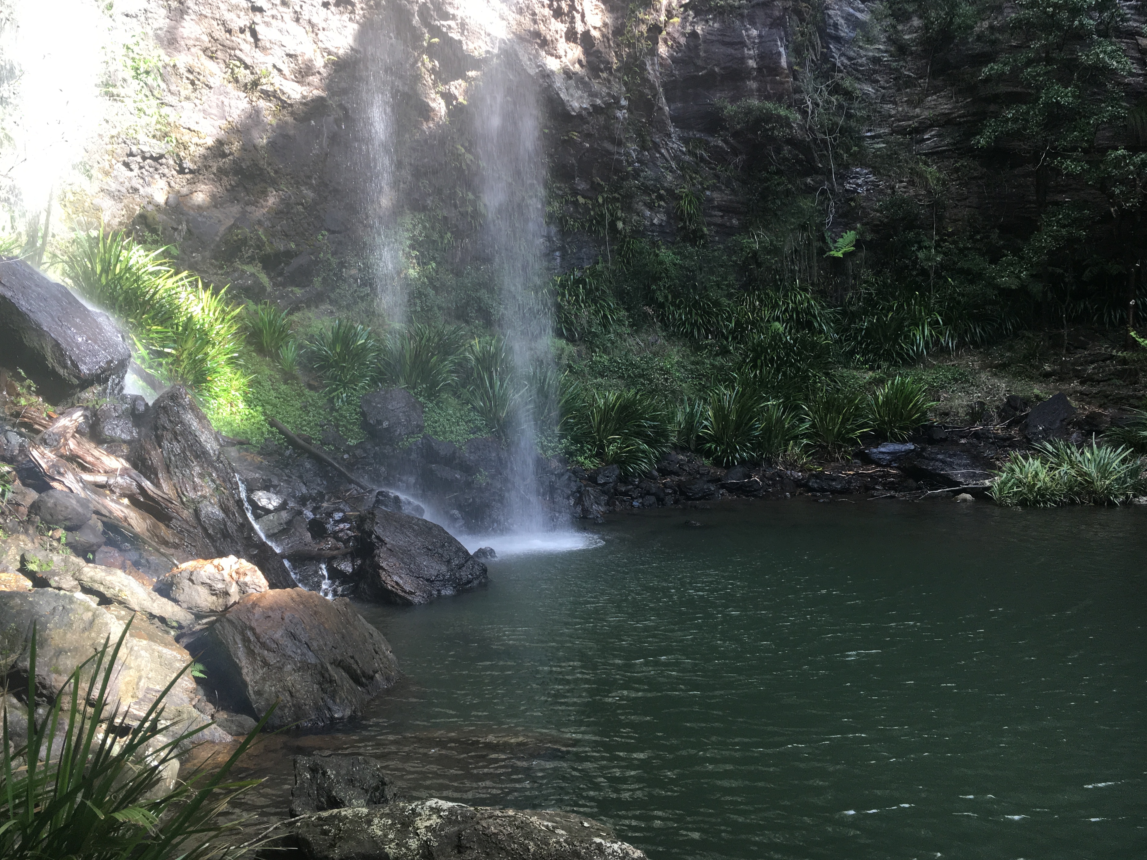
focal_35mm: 31
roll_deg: +2.4
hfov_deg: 58.3
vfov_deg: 45.4
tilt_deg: -0.7
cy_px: 416
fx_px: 1027
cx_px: 542
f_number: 2.2
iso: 40
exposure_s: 1/100
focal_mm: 4.15
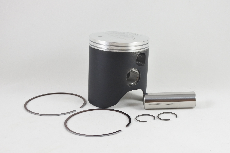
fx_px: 287
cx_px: 115
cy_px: 76
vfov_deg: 29.9
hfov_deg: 43.6
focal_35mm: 45
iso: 560
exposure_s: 1/125
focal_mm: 16.8
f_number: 4.5
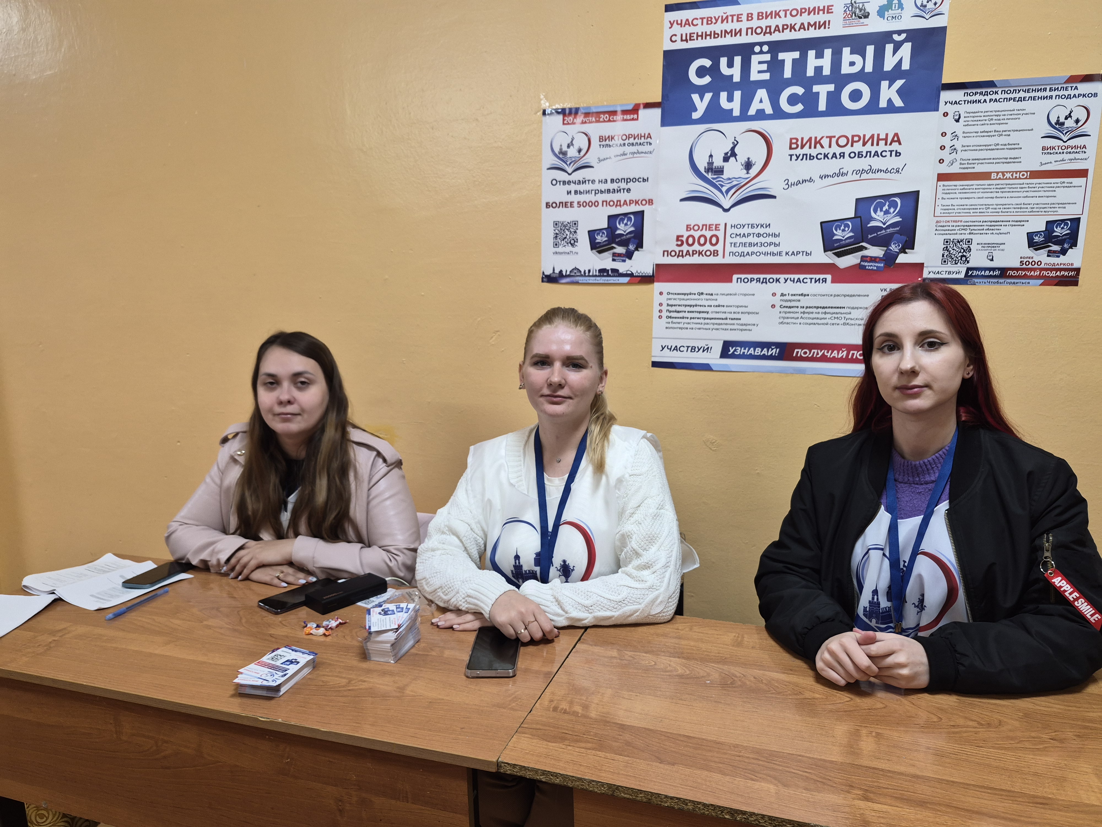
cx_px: 551
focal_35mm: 23
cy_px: 414
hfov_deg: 73.9
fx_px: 732
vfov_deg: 58.9
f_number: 1.8
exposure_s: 1/100
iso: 250
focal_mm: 5.4
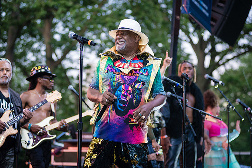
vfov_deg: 13.7
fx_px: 700
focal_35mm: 100
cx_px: 126
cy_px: 84
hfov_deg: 20.4
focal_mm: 100
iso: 3200
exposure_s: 1/250
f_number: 3.5
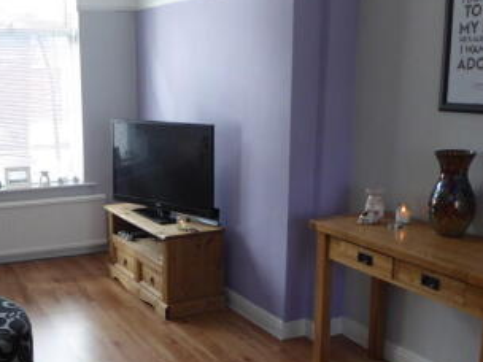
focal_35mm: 46
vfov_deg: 31.4
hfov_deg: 40.3
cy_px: 223
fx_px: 642
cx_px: 133
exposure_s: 1/60
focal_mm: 4.3
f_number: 3.3
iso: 200
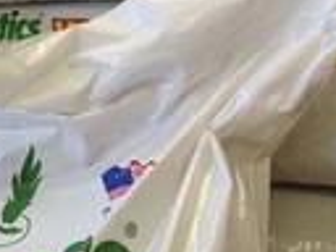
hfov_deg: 15.8
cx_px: -75
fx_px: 1165
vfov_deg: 12.0
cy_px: 323
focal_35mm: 120
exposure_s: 1/120
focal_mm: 4.12
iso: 100
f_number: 2.4
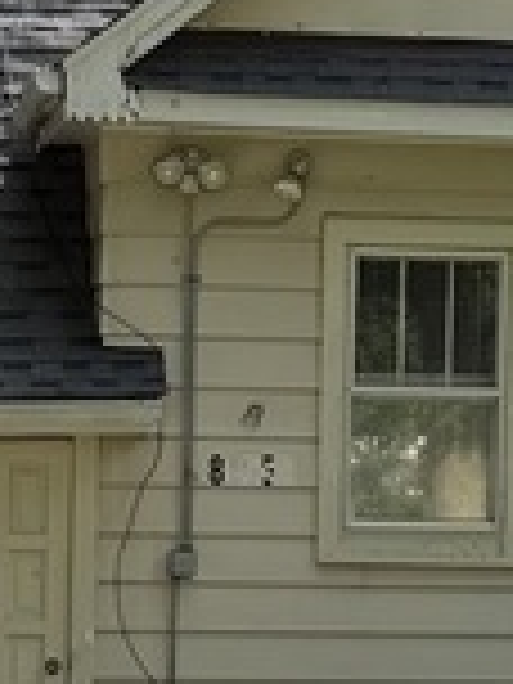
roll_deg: -1.0
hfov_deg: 8.7
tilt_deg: -7.5
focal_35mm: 170
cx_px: 302
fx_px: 3359
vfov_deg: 11.4
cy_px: 796
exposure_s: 1/2000
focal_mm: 6.76
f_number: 1.78
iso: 80
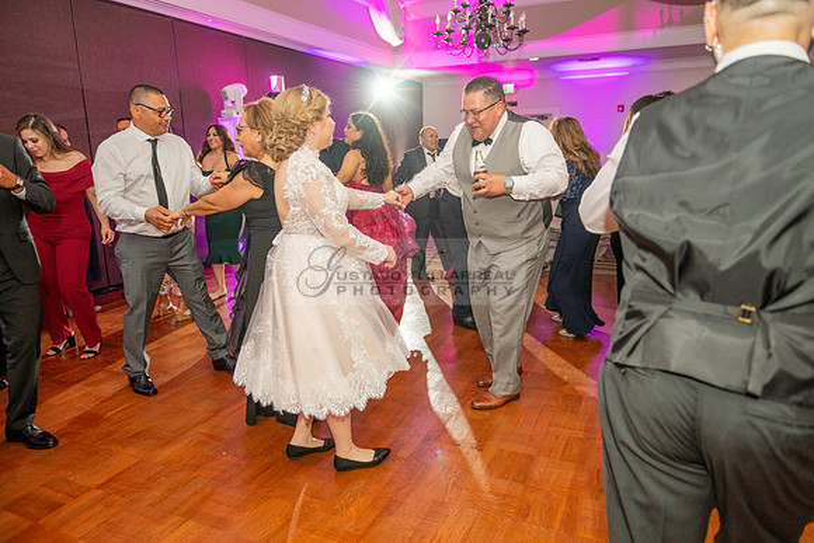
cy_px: 272
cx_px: 407
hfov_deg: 73.7
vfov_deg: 53.2
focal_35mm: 24
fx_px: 543
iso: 800
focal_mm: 24
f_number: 2.8
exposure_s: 1/100
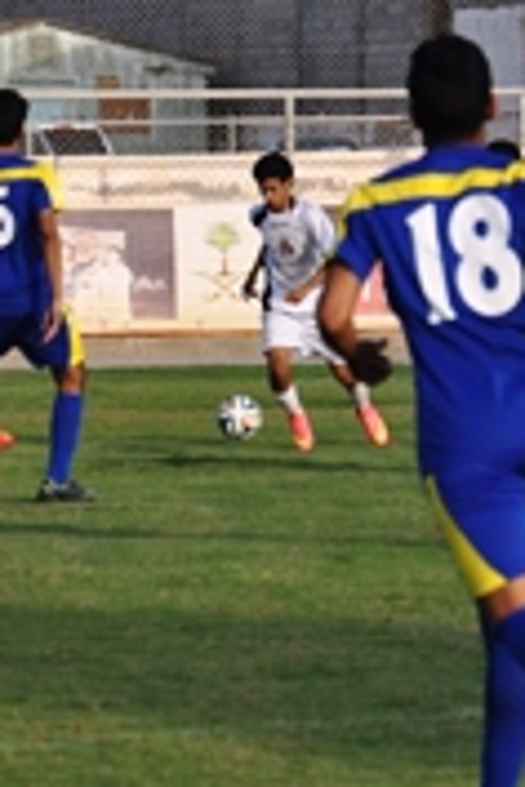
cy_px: 171
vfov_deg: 5.4
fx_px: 8360
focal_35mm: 382
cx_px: 251
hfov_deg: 3.6
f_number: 5.6
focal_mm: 105
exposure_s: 1/1250
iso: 400
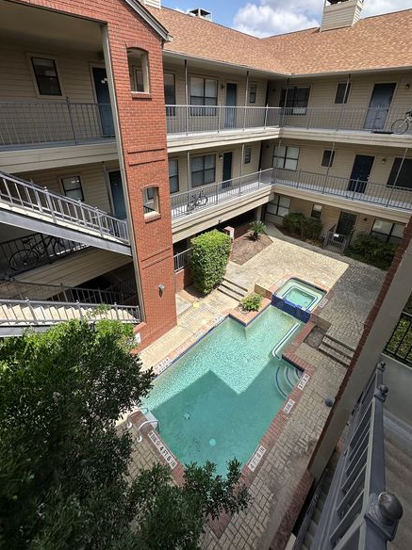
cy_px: 237
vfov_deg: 94.0
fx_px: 254
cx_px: 204
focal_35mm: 16
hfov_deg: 78.0
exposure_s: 1/1642
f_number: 2.2
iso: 40
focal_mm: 2.22
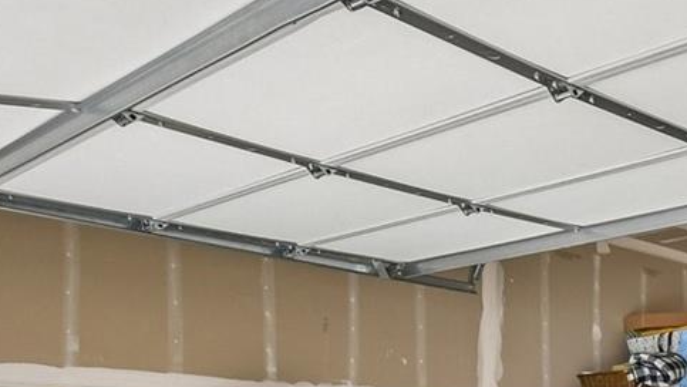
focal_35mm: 52
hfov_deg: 30.3
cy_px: 498
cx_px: 923
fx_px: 948
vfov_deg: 21.0
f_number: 11
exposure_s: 1/60
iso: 400
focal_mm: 10
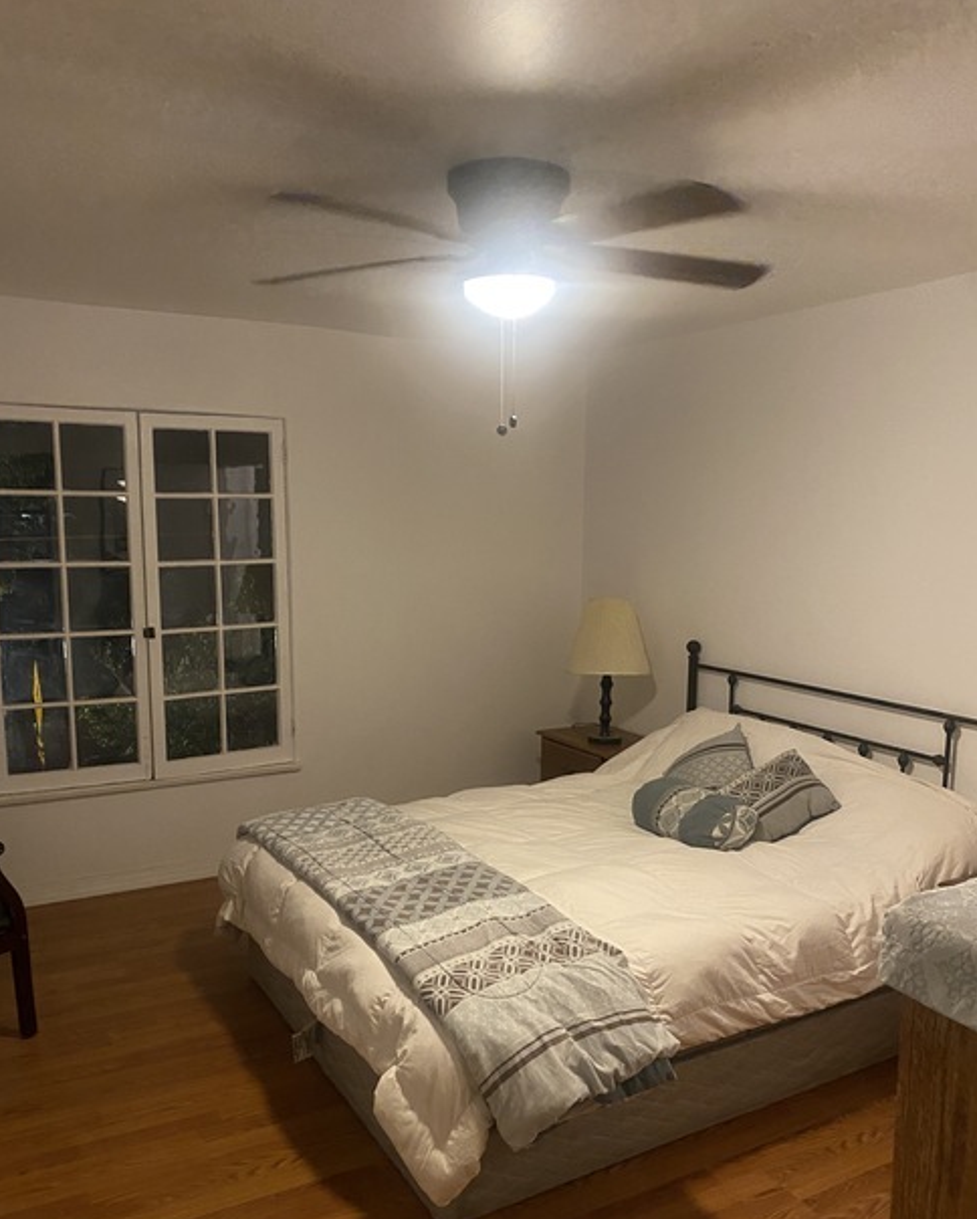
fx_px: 1011
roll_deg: -0.1
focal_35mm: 28
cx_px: 484
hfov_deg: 51.6
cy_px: 655
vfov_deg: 62.1
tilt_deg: -8.2
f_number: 1.8
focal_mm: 4.25
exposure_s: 1/30
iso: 500
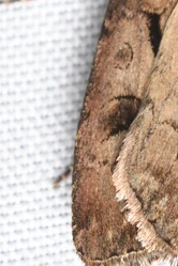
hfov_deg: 2.4
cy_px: 17
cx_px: 192
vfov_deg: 3.6
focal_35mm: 578
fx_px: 4286
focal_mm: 150
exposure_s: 1/250
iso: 100
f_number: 10
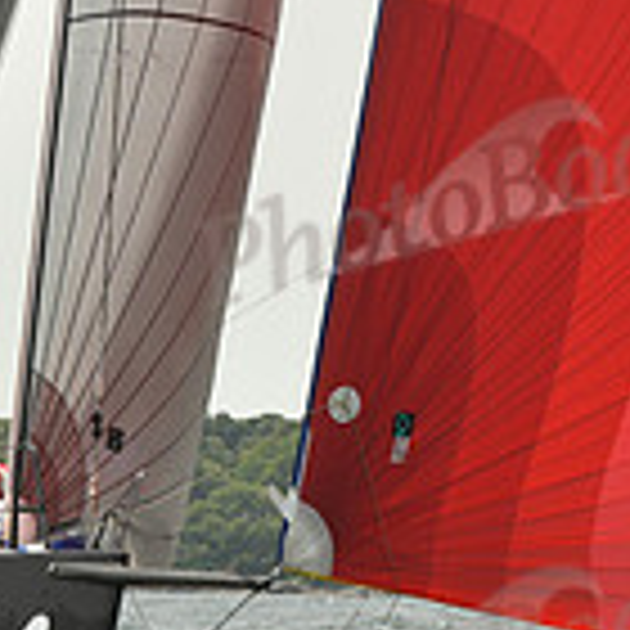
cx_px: -32
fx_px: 6218
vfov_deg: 5.8
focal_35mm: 302
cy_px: 488
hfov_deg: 5.8
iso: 400
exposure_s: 1/1000
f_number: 11
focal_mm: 86
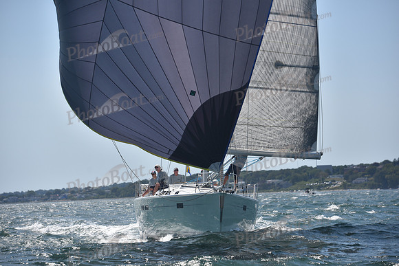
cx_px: 200
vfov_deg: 9.8
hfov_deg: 14.7
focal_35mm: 140
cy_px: 133
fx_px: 1552
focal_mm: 140
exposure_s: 1/1250
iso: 250
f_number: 5
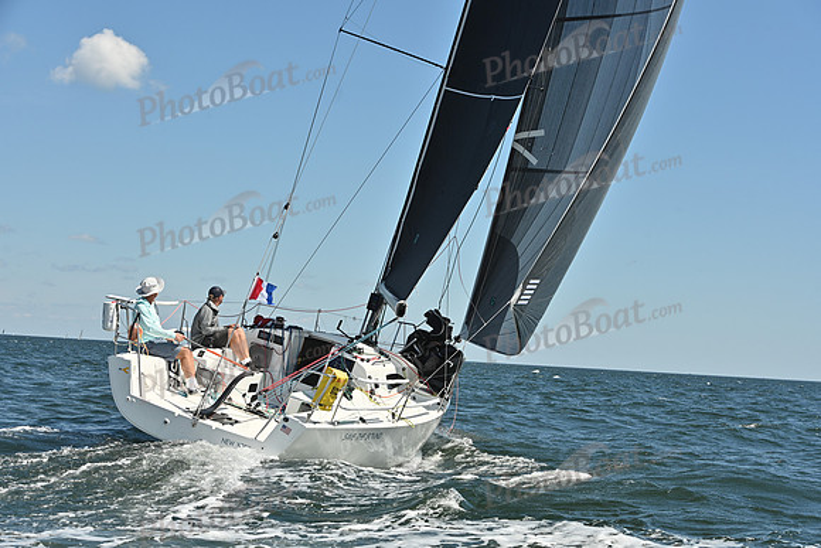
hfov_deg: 28.8
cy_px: 274
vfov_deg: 19.5
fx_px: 1597
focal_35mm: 70
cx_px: 410
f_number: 9
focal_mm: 70
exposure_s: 1/1250
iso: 250
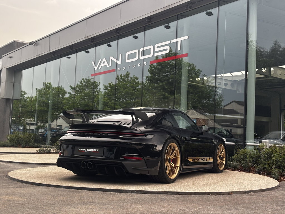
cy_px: 107
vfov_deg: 28.0
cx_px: 142
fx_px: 428
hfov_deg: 36.8
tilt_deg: +5.1
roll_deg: -3.4
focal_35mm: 52
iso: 50
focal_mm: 5.96
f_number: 1.6
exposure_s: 1/60
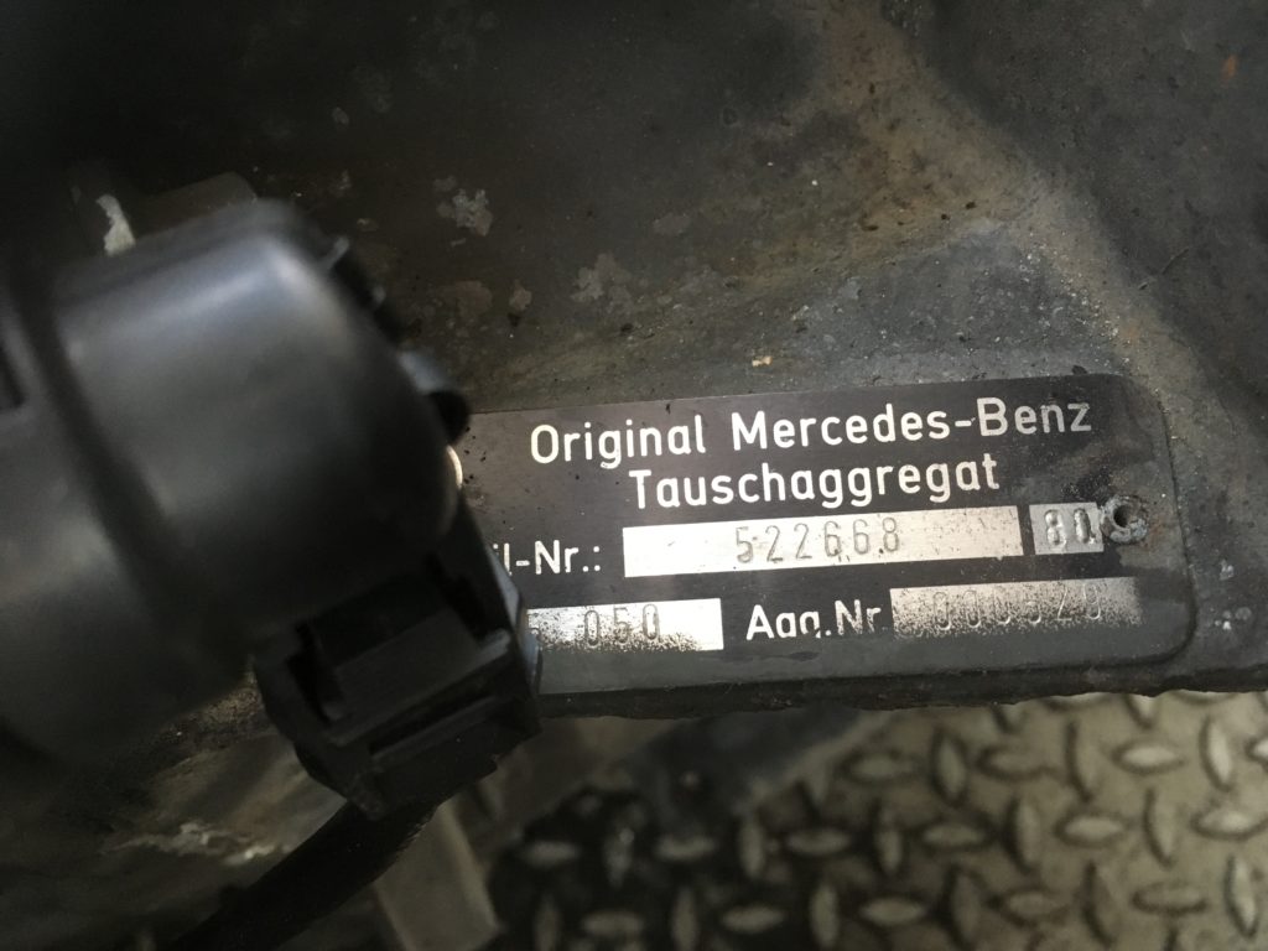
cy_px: 476
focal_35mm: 29
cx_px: 634
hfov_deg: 61.7
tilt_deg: -68.7
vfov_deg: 48.2
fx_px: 1062
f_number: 2.2
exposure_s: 1/17
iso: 200
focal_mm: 4.15
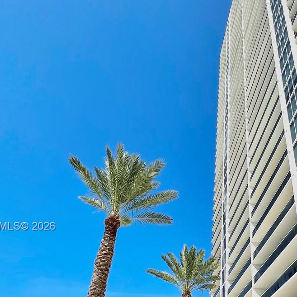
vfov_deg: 54.3
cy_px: 227
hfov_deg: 49.8
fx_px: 272
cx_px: 276
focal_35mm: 28
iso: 32
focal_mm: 1.57
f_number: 1.8
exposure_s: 1/3311
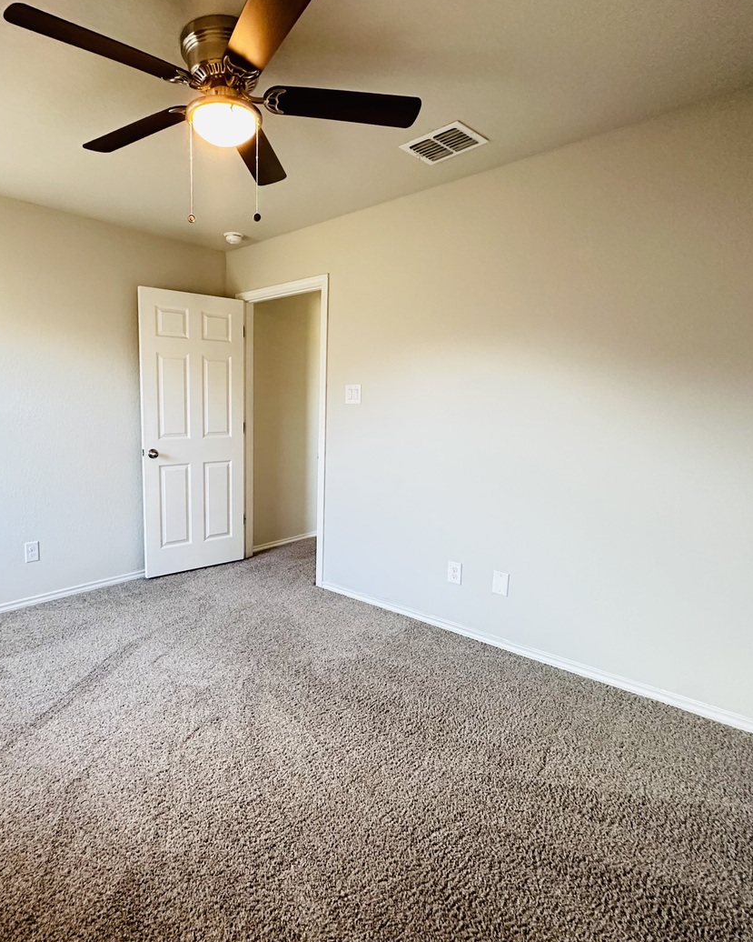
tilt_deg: -6.7
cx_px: 282
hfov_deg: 69.7
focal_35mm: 19
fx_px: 529
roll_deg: -0.5
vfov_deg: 83.3
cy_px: 465
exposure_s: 1/60
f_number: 2.2
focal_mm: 2.22
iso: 500
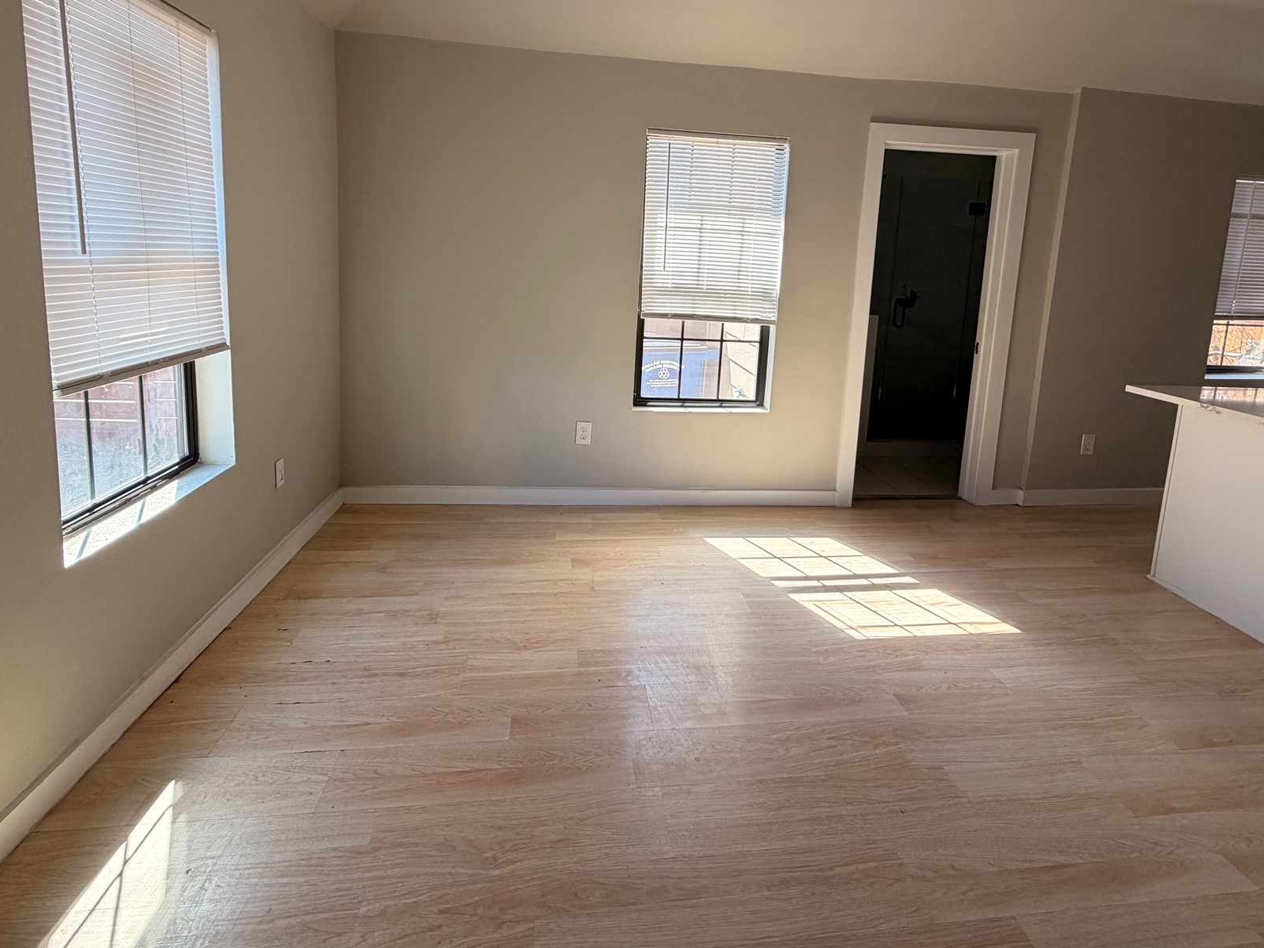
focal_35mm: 18
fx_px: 657
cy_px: 356
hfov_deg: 87.7
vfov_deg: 70.5
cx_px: 651
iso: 100
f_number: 2.2
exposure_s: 1/121
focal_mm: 2.22
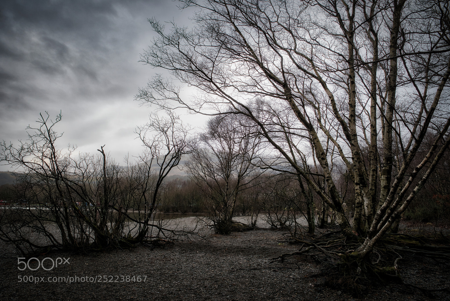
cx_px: 225
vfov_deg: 53.2
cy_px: 150
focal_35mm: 24
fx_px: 300
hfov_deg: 73.7
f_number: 7.1
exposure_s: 1/100
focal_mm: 24
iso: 100
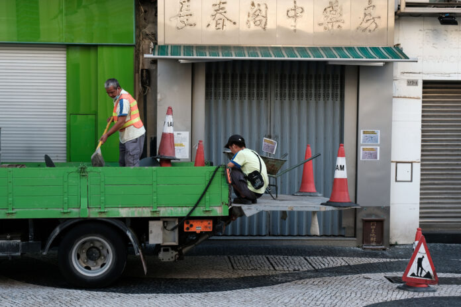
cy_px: 154
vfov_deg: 25.5
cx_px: 230
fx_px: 679
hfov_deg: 37.5
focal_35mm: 53
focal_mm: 35.3
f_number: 5.6
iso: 200
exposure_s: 1/125
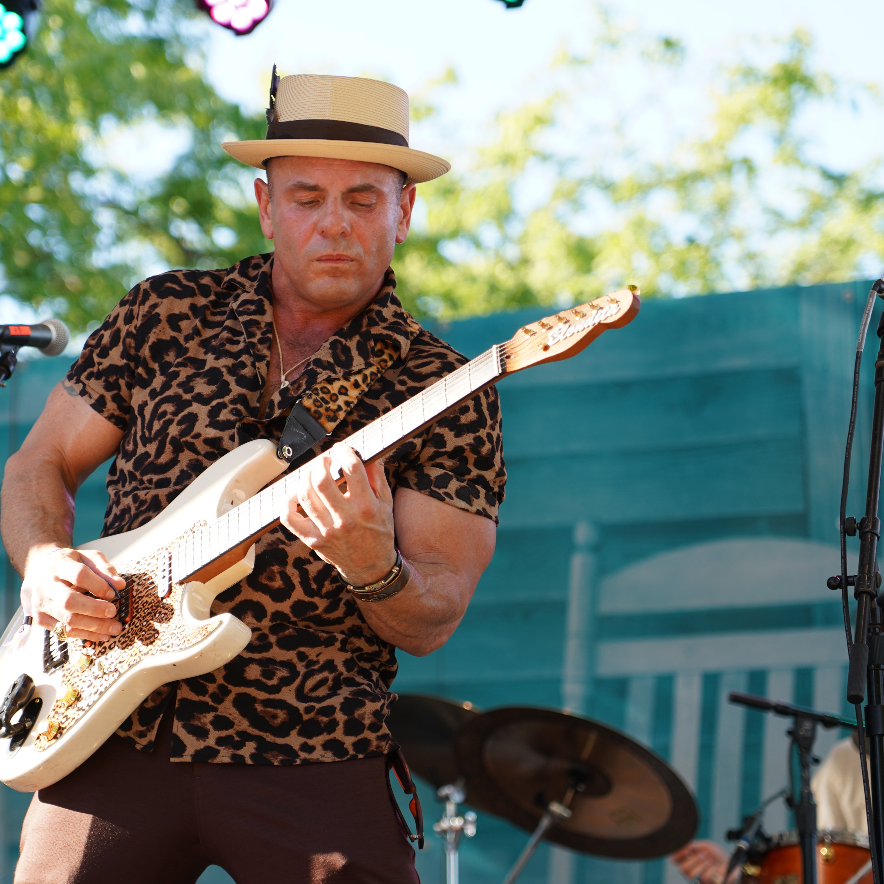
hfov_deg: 11.6
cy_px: 412
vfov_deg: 11.6
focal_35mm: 151
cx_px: 259
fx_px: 4363
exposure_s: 1/160
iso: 160
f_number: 4
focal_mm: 105
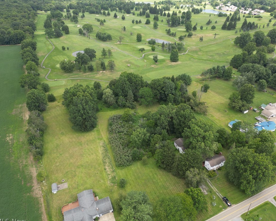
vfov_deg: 54.9
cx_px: 148
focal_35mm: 26
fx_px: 212
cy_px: 111
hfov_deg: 66.0
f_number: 1.7
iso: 110
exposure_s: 1/725
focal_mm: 6.72
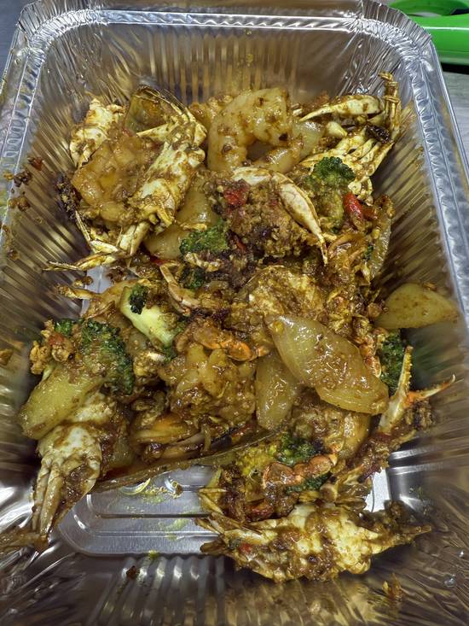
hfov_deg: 54.9
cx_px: 234
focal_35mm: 25
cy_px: 313
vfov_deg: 69.4
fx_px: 451
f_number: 2.2
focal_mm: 2.22
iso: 160
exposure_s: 1/120
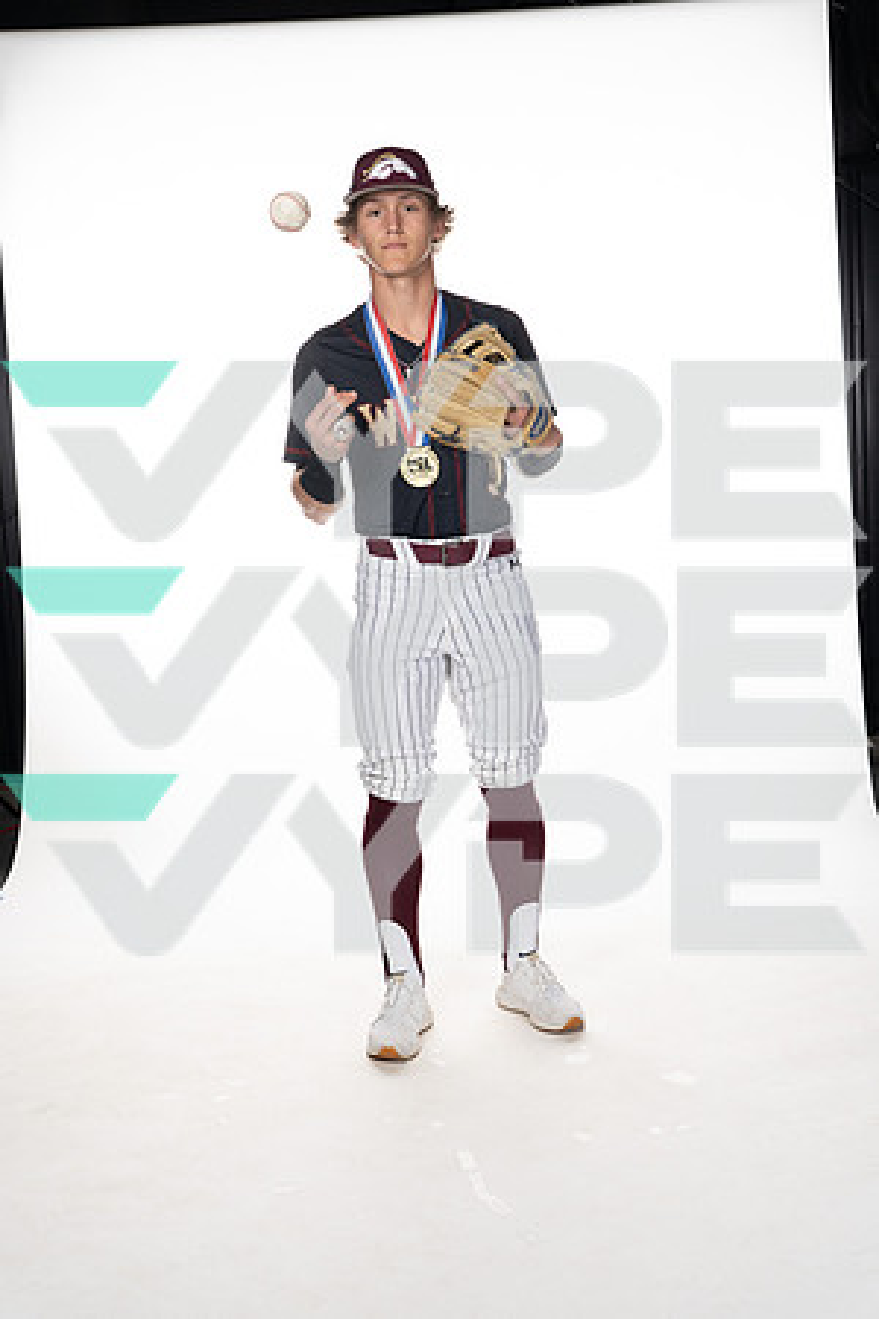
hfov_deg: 31.9
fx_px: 1538
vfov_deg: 46.4
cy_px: 660
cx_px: 440
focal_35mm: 42
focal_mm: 42
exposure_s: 1/250
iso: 400
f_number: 6.3
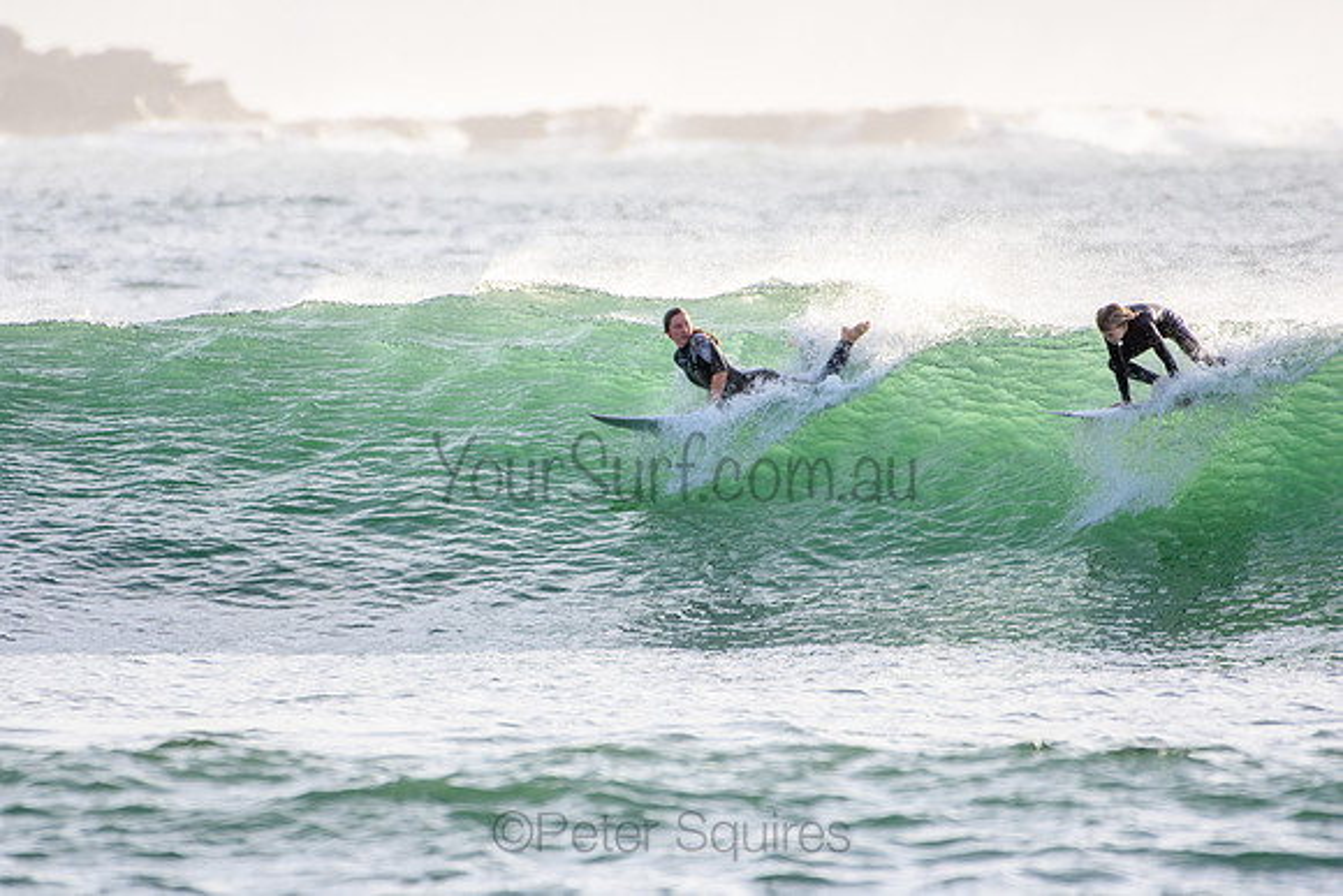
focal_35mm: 750
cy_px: 448
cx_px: 672
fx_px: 27984
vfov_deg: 1.8
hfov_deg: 2.7
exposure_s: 1/2500
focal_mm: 500
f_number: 5.6
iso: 720
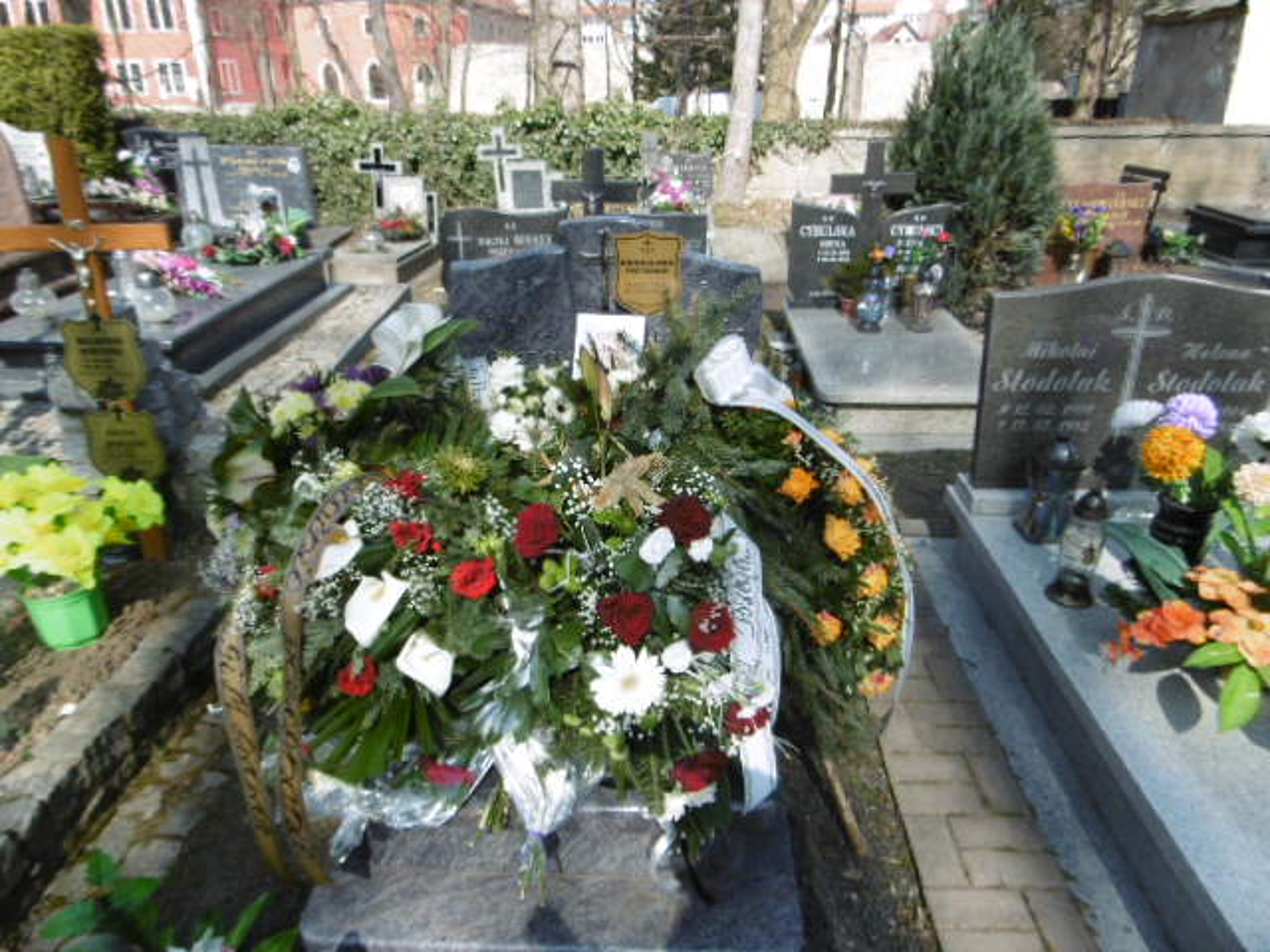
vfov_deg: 56.8
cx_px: 635
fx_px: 881
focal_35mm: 24
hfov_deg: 71.6
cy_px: 476
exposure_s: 1/500
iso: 100
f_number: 3.1
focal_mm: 4.3
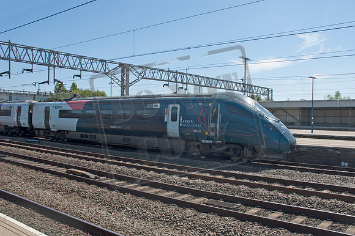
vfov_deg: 47.9
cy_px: 118
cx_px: 178
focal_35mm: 27
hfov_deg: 67.4
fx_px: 266
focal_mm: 18
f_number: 8
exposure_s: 1/250
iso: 200
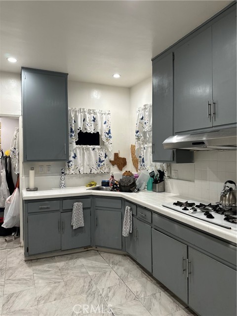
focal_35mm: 24
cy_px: 158
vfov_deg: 71.6
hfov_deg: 56.8
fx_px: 219
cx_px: 118
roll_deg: -1.0
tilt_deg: +0.7
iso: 160
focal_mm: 6.86
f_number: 1.78
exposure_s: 1/60
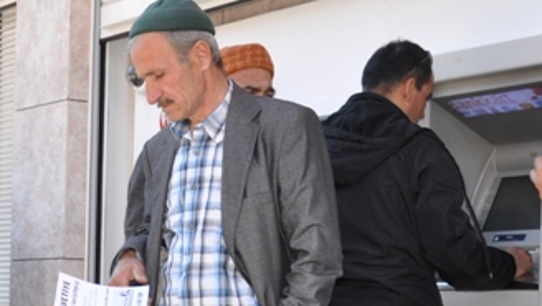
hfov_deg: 19.7
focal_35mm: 107
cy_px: 302
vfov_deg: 11.2
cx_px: 69
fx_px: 1539
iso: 200
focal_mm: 28
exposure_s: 1/200
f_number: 5
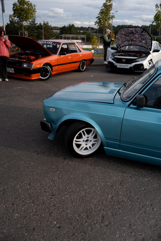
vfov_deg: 54.4
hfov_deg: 37.9
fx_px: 235
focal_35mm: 35
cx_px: 80
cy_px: 120
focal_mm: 35
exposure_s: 1/1250
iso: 100
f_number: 2.2
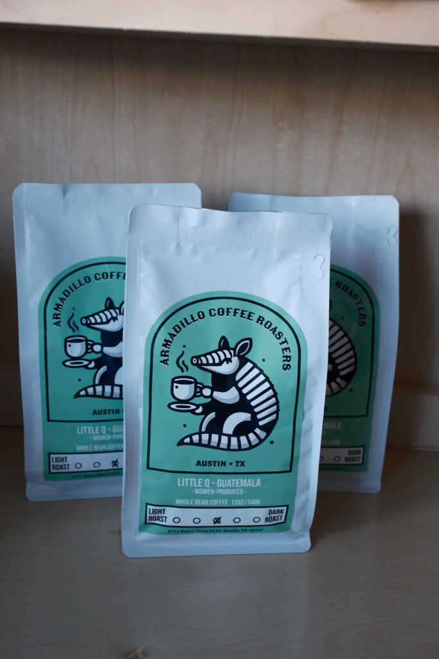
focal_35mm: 45
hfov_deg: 29.9
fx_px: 823
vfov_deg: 43.6
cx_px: 220
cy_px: 330
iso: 2000
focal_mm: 30
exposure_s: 1/80
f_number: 5
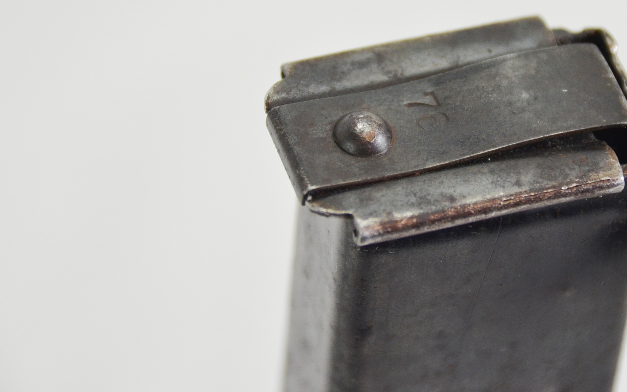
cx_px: 410
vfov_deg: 4.3
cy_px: 130
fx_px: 5208
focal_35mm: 305
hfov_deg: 6.9
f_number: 5.6
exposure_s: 1/250
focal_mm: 135
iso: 800
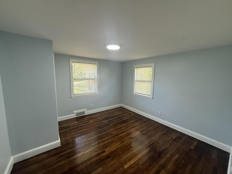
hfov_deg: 102.1
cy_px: 87
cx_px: 116
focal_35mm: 14
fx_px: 94
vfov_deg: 85.7
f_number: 2.2
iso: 200
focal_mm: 2.22
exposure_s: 1/120
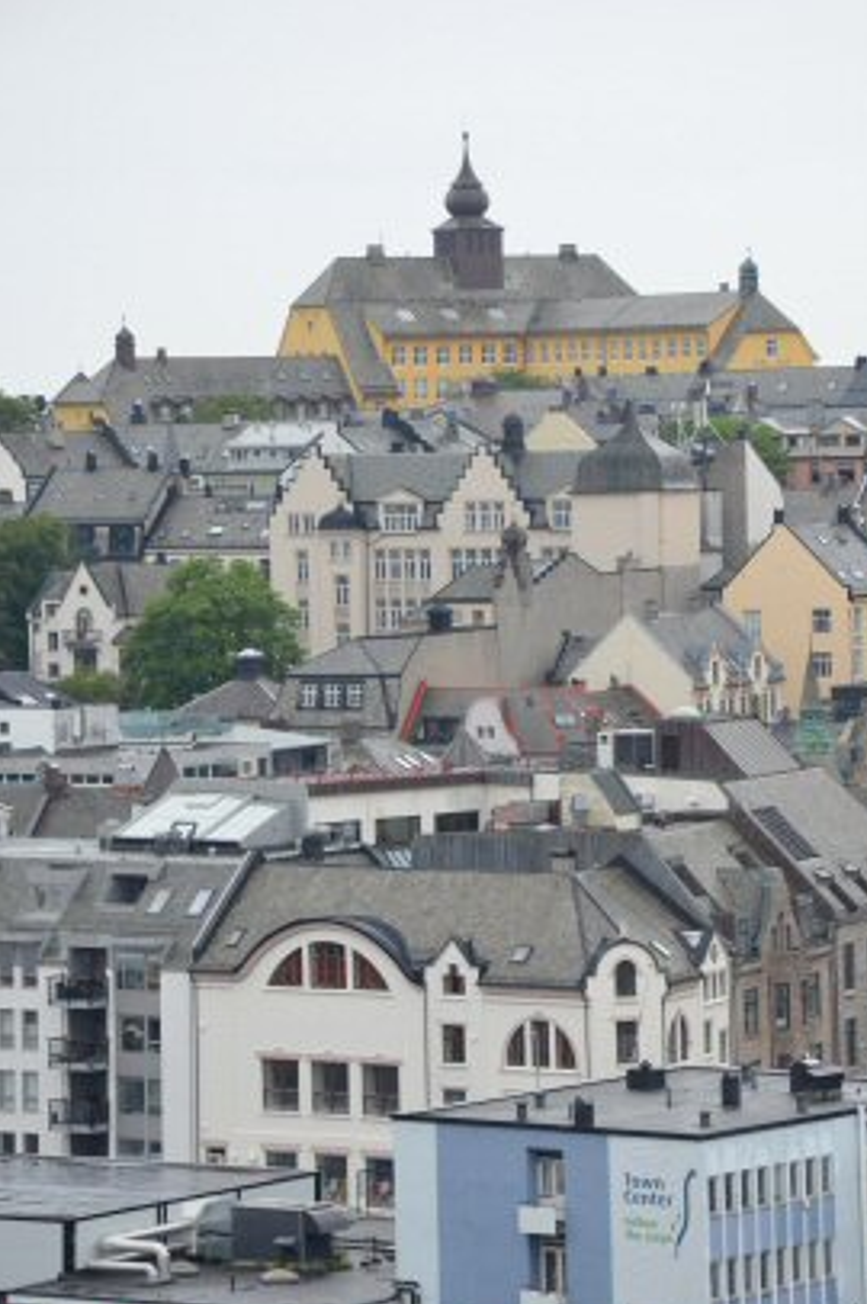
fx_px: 6352
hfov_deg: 7.8
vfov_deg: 11.7
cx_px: 472
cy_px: 689
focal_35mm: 176
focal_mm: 105
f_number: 9
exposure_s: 1/500
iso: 1600
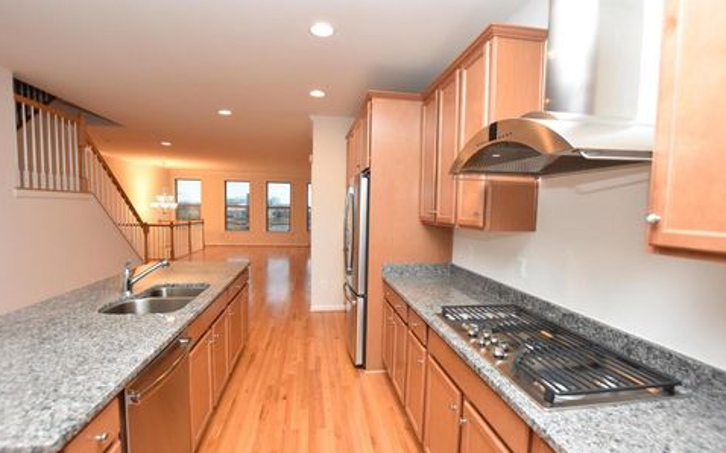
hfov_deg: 97.9
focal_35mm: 16
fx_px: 316
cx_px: 360
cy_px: 239
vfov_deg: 71.1
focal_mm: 10
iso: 800
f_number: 4.5
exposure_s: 1/80
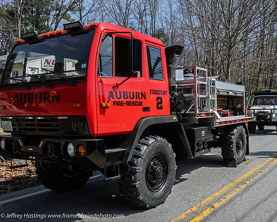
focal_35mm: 35
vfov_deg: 41.9
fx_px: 289
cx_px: 195
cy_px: 116
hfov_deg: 49.9
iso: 1000
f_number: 14
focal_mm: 26.5
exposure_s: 1/500
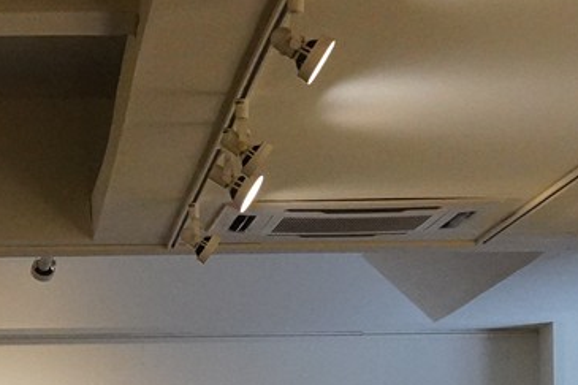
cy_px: 537
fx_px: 3081
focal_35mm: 192
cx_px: -21
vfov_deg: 7.1
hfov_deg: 10.6
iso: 6400
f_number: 9
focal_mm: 35
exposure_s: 1/100
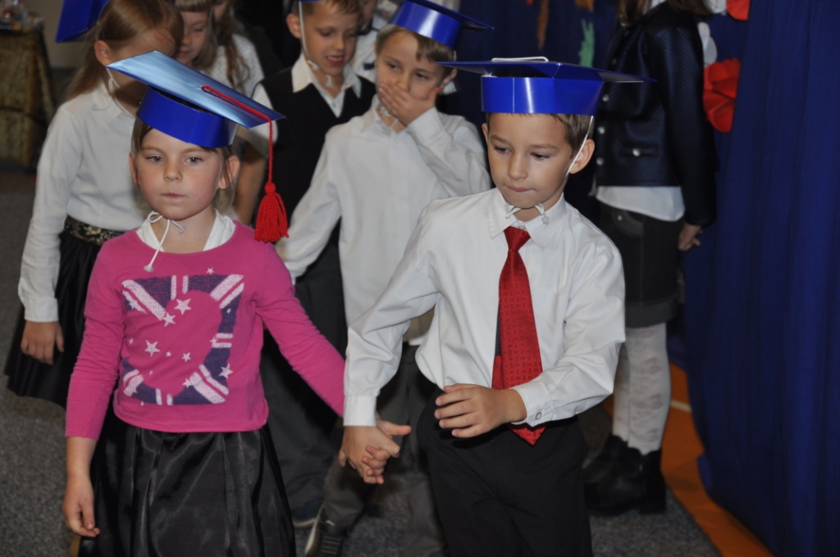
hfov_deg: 20.6
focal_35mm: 99
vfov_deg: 13.8
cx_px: 420
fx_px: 2307
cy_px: 278
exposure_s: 1/60
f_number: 5.3
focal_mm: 66
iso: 400
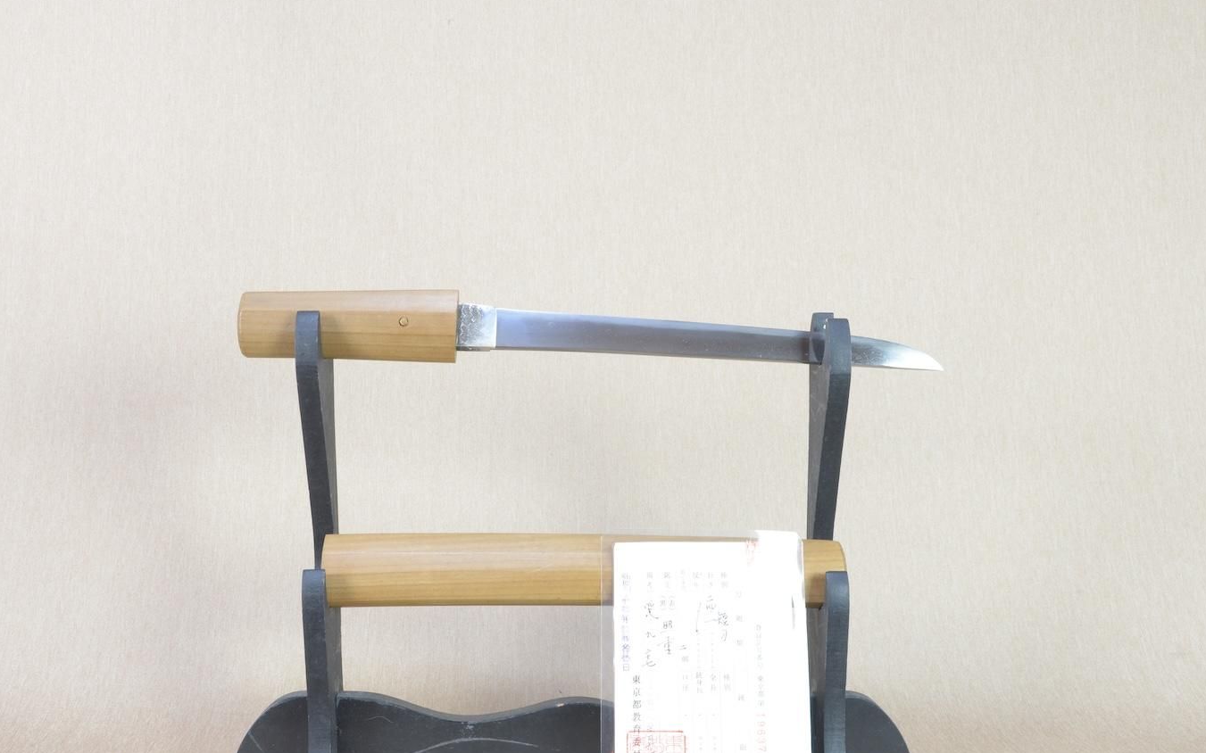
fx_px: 1249
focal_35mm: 38
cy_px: 395
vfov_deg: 33.6
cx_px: 594
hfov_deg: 51.5
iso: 400
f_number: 11
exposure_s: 1/1.6
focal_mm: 24
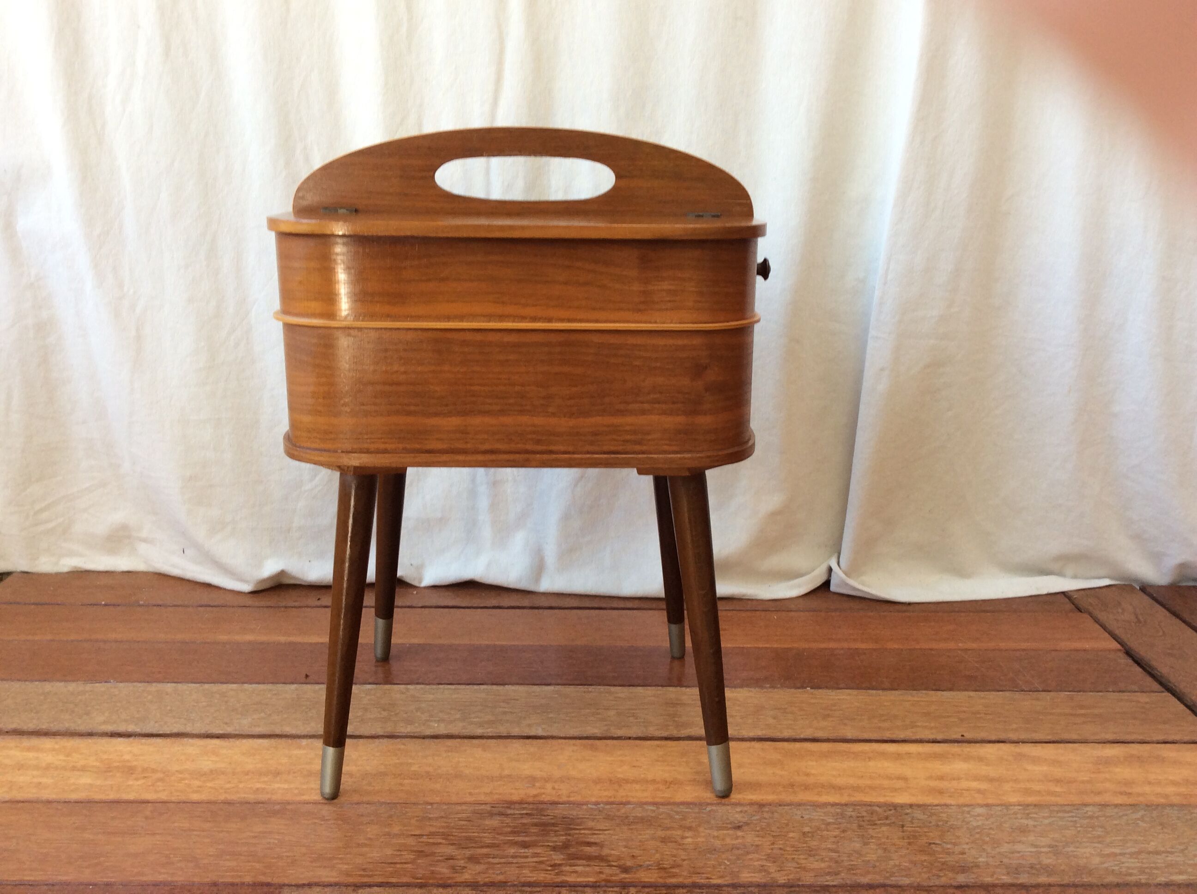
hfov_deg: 56.9
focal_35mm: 32
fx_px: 1105
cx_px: 598
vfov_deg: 44.1
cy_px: 447
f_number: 2.4
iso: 32
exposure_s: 1/33
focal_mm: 3.3
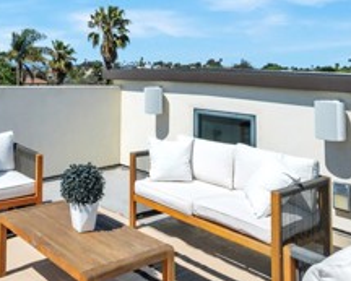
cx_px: 80
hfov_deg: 44.9
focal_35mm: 39
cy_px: 33
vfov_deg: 36.1
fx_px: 405
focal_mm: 14
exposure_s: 1/2500
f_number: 10
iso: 1250
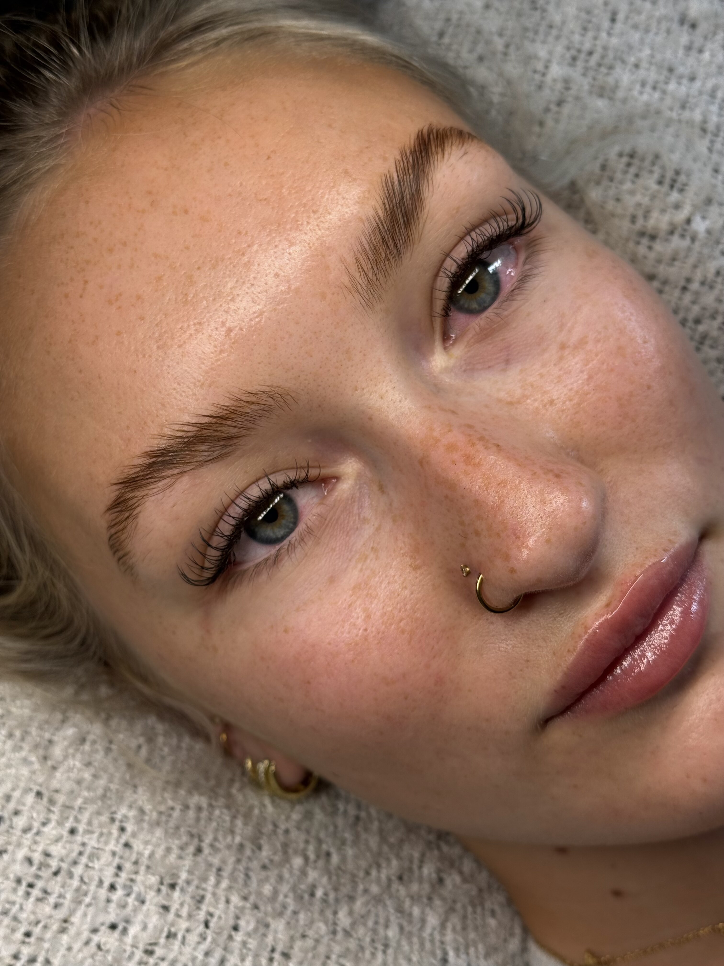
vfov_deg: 39.7
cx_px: 362
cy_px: 483
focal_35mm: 48
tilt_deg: -69.5
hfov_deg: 30.3
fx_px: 1339
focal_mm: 6.76
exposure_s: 1/104
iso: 64
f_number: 1.78
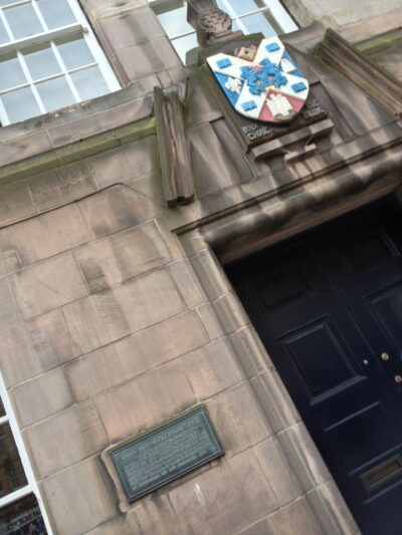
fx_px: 542
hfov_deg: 40.7
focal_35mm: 35
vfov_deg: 52.6
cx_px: 201
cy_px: 268
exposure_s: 1/60
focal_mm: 4.28
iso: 50
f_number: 2.4
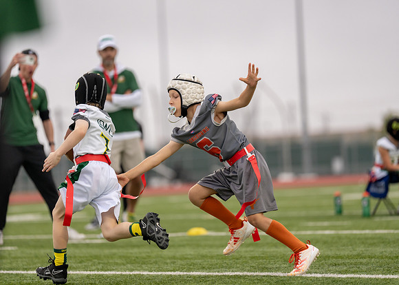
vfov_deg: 6.9
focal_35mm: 210
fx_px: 2374
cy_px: 142
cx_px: 200
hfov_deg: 9.6
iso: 640
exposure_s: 1/1000
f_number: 2.8
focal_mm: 200
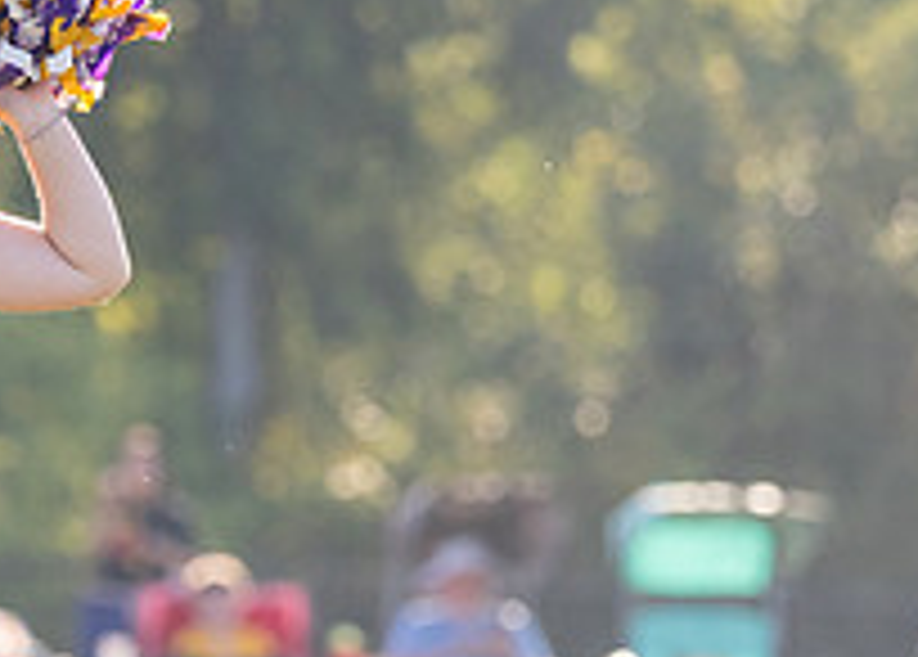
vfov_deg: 2.8
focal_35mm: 524
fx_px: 13671
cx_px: -152
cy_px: 475
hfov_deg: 3.8
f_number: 2.8
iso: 400
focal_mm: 135
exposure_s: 1/2000
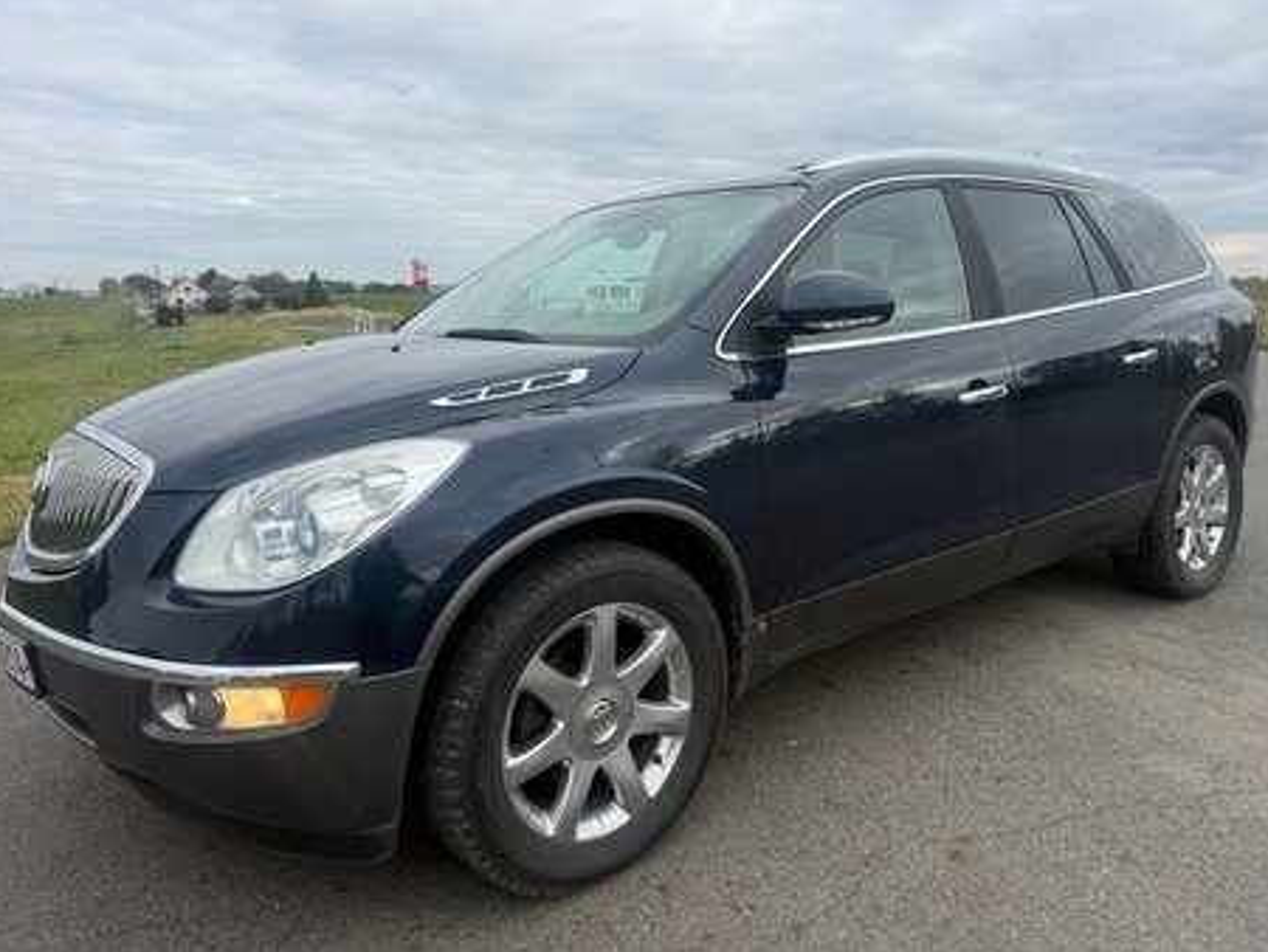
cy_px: 442
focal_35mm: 26
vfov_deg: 53.1
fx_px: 953
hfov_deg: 67.2
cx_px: 673
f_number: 1.78
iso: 80
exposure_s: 1/2110
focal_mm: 6.76
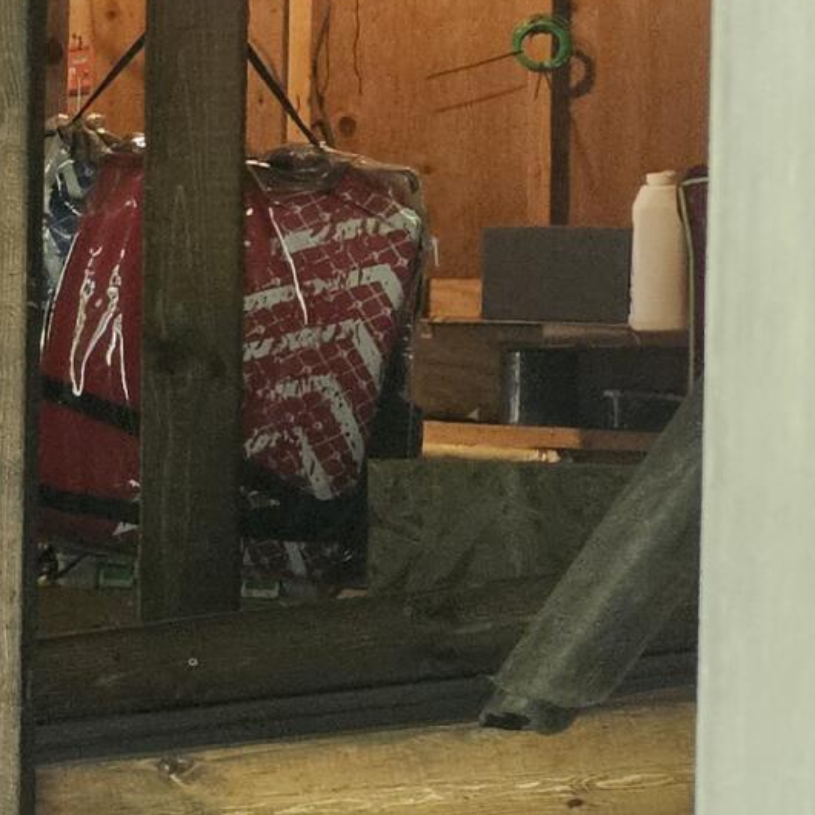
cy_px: 260
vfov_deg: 15.1
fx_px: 3063
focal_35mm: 115
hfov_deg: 11.2
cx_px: -1436
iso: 400
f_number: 1.8
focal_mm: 5.4
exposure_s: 1/120
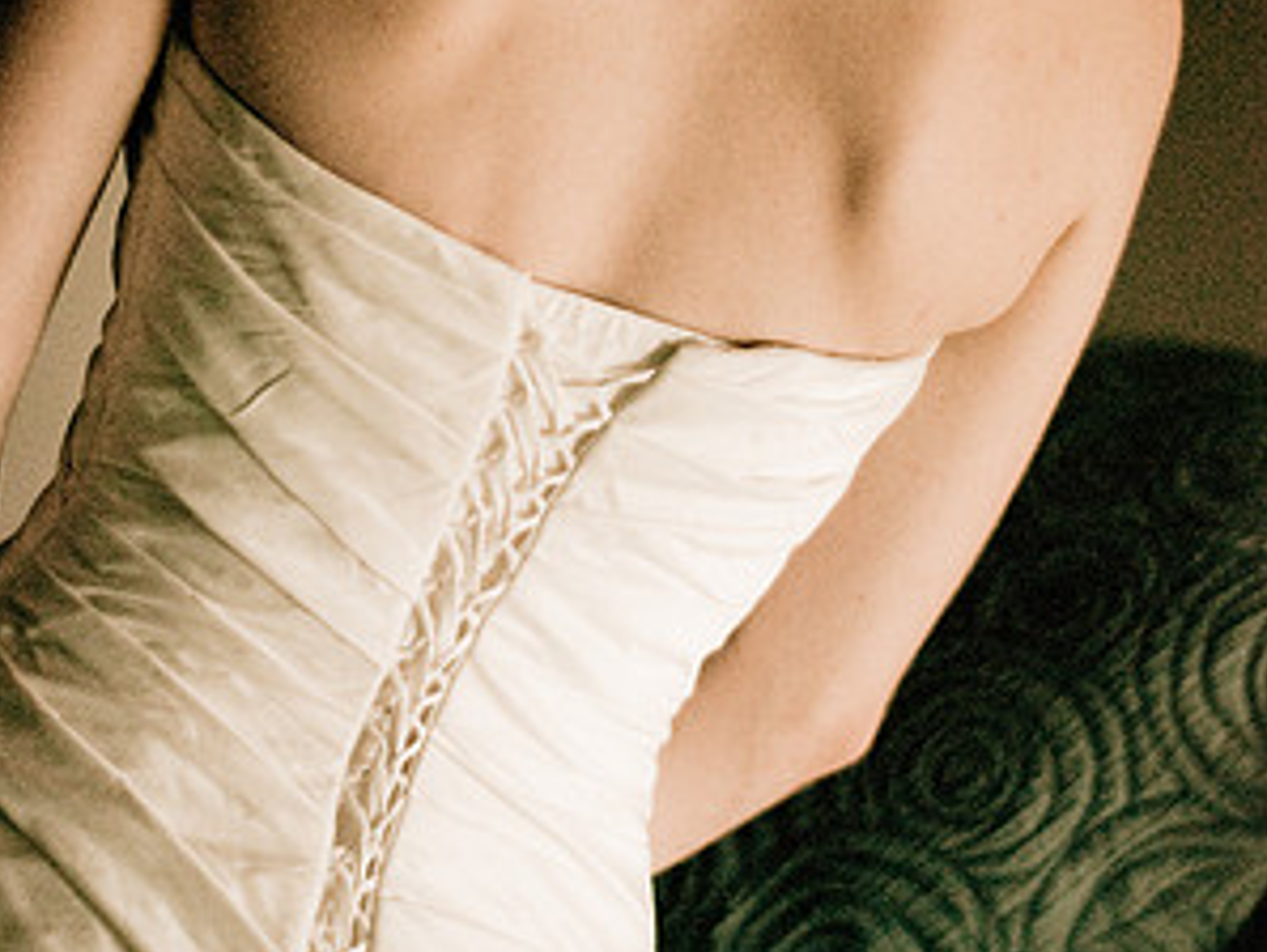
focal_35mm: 109
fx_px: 3993
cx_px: 631
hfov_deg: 18.0
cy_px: 157
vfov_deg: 13.5
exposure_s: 1/1000
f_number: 2
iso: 800
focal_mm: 50
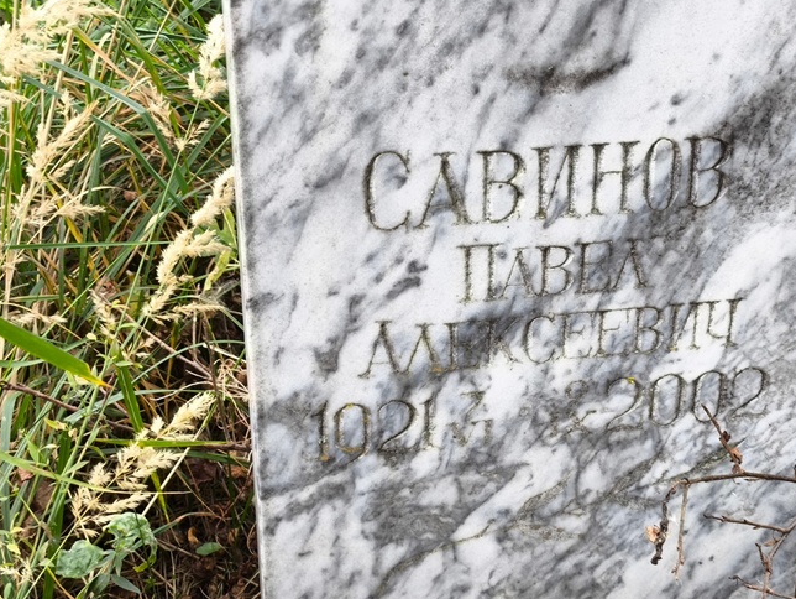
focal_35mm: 62
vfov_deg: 23.7
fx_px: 1427
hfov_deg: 31.1
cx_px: 478
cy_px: 264
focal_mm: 4.71
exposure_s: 1/60
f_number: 1.7
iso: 50
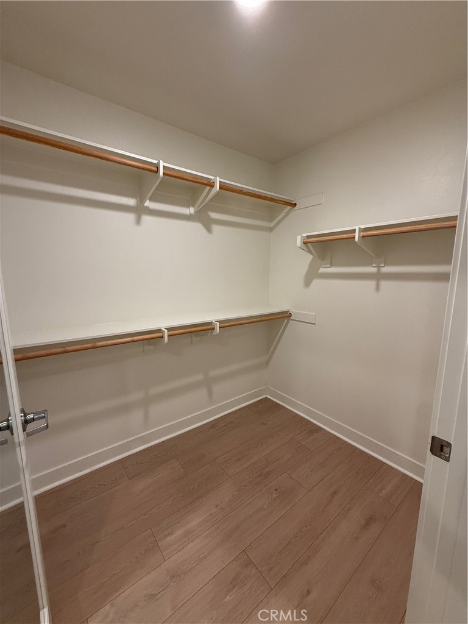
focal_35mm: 14
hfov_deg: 85.7
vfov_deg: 102.1
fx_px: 252
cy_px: 312
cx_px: 234
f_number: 2.2
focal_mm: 2.22
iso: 320
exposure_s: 1/120
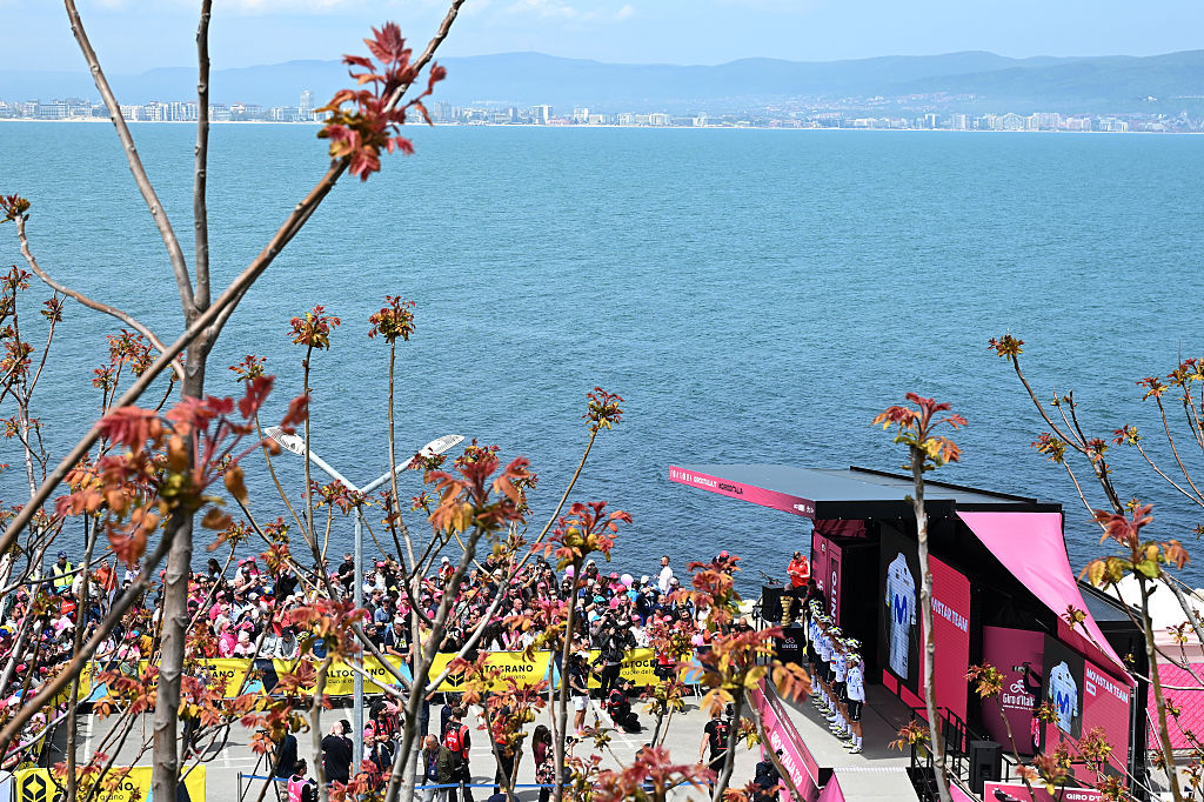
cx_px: 602
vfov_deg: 22.2
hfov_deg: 32.9
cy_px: 401
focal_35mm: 61
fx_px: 2039
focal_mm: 41
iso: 250
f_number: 6.3
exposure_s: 1/1000
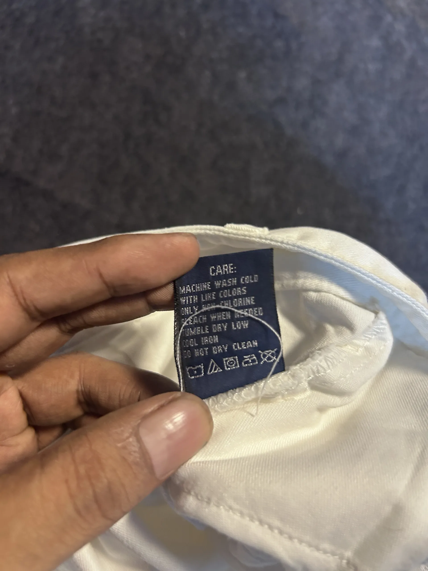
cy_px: 286
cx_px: 214
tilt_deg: -71.3
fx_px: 429
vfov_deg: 67.3
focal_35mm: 26
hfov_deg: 53.1
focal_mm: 5.7
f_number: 1.5
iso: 200
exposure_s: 1/50
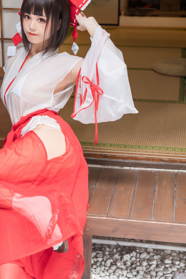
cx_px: 50
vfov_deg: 26.2
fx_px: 597
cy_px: 173
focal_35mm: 77
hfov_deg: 17.6
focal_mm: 50
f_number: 3.2
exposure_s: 1/60
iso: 200
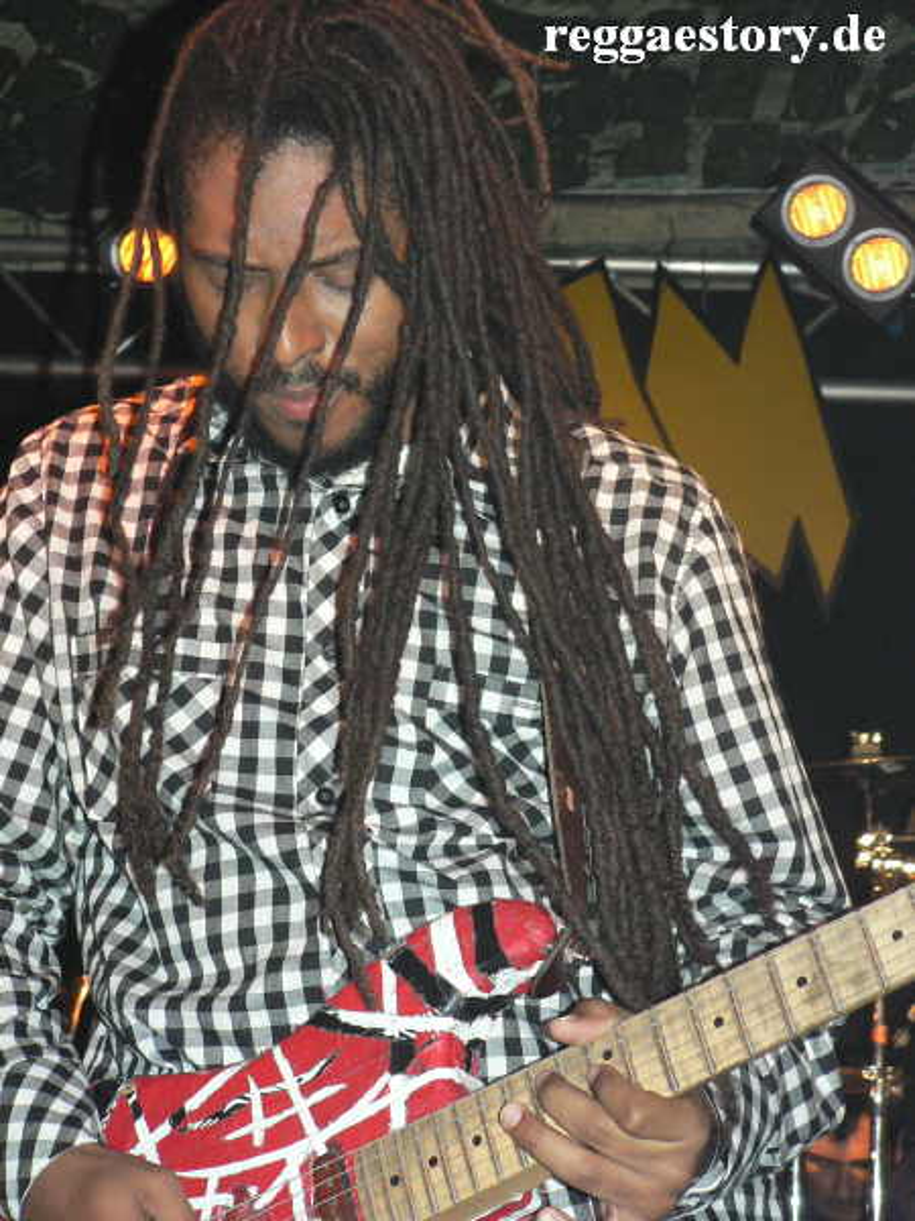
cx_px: 458
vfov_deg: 22.5
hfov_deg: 17.0
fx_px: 3066
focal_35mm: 87
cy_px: 610
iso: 300
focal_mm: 14.9
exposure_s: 1/60
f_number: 3.2
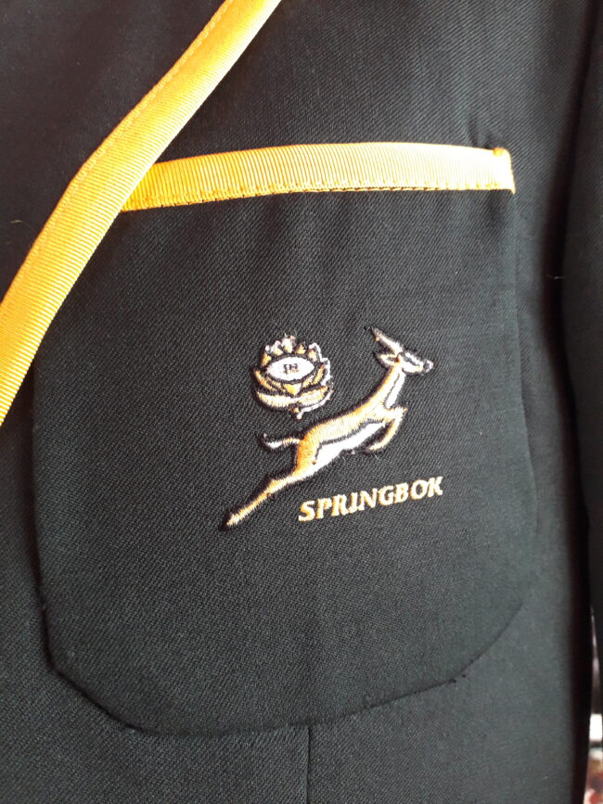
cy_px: 402
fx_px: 627
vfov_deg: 65.3
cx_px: 302
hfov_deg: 51.3
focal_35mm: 27
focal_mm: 3.6
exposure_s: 1/25
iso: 200
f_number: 1.9
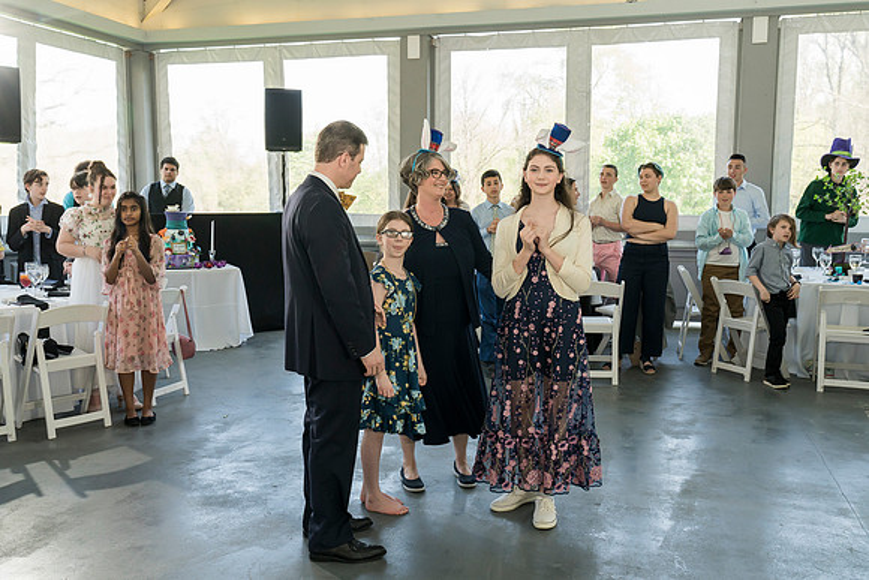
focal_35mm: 33
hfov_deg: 57.2
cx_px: 434
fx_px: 797
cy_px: 290
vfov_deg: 40.0
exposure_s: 1/160
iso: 1250
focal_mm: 33
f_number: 7.1
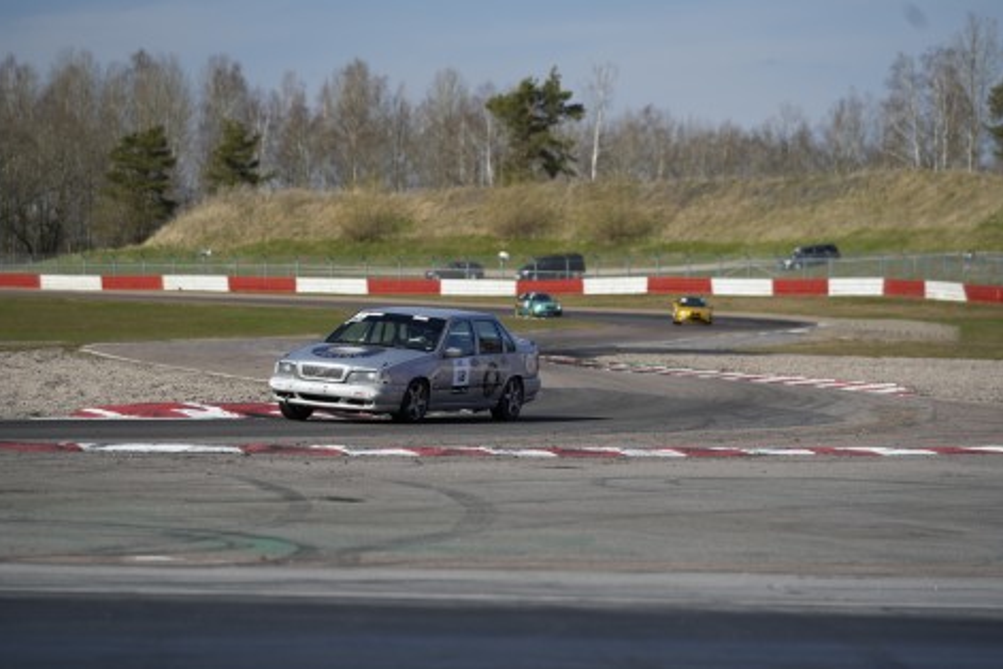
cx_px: 481
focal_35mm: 156
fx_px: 4346
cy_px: 338
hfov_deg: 13.2
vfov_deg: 8.8
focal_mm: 147
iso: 125
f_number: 3.5
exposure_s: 1/1000
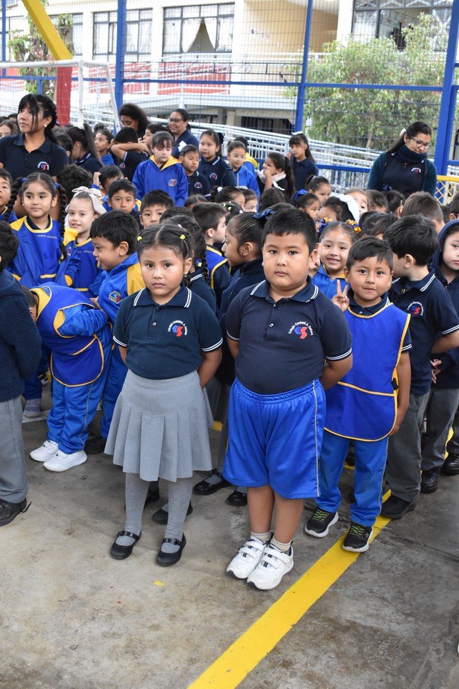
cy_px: 344
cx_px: 230
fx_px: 774
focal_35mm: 40
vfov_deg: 47.9
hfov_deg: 33.0
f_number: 6.3
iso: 1600
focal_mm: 27
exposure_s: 1/100
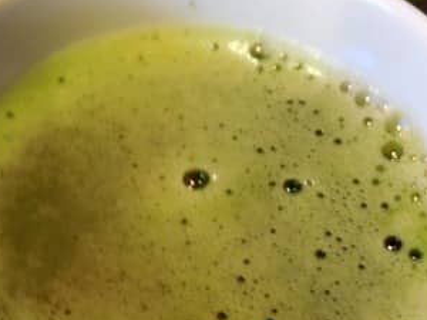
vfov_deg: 24.3
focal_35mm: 60
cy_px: 223
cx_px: 248
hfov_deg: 32.1
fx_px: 740
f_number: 3.2
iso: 400
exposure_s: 1/13
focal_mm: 5.3
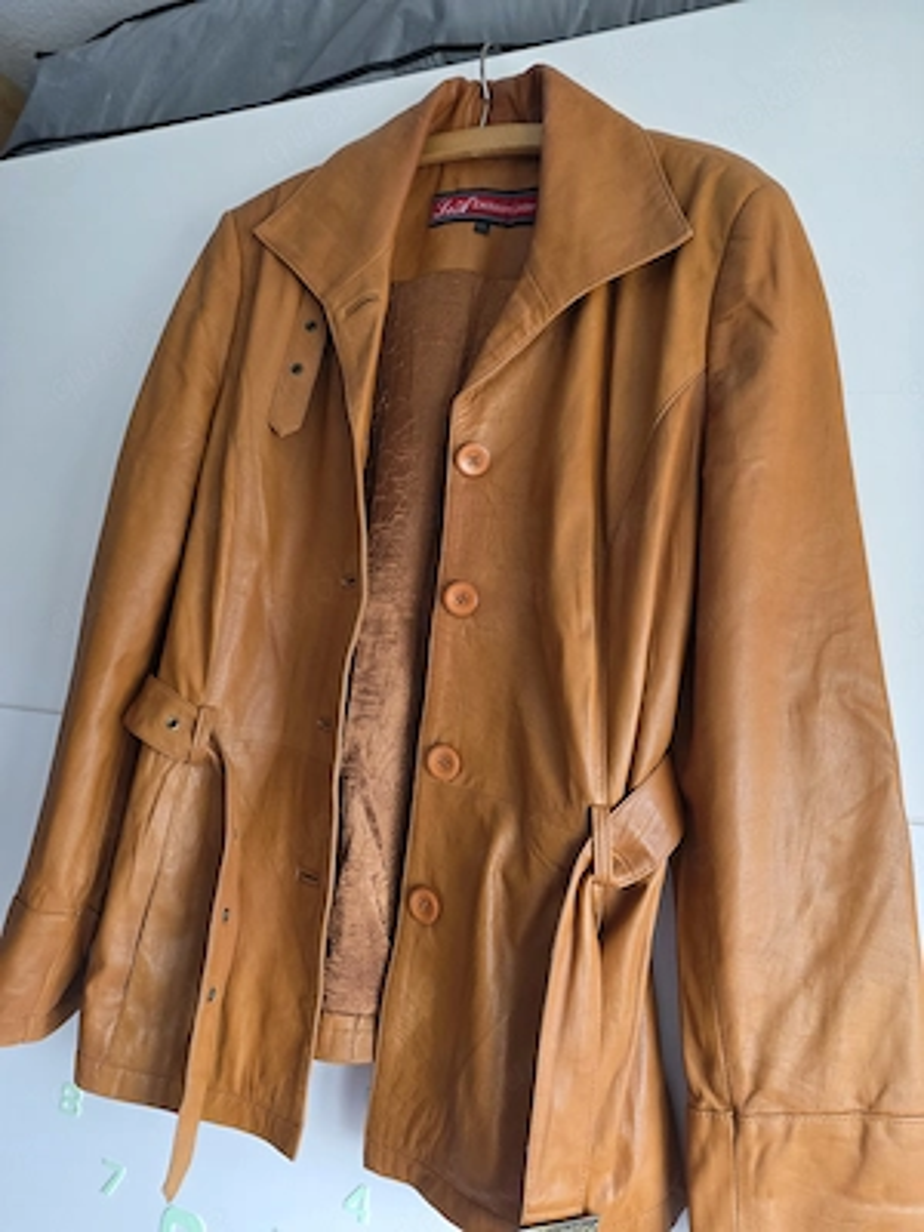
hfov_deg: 58.9
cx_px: 462
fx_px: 819
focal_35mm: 23
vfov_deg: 73.9
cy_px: 616
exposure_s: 1/100
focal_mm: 6.25
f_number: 1.7
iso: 200
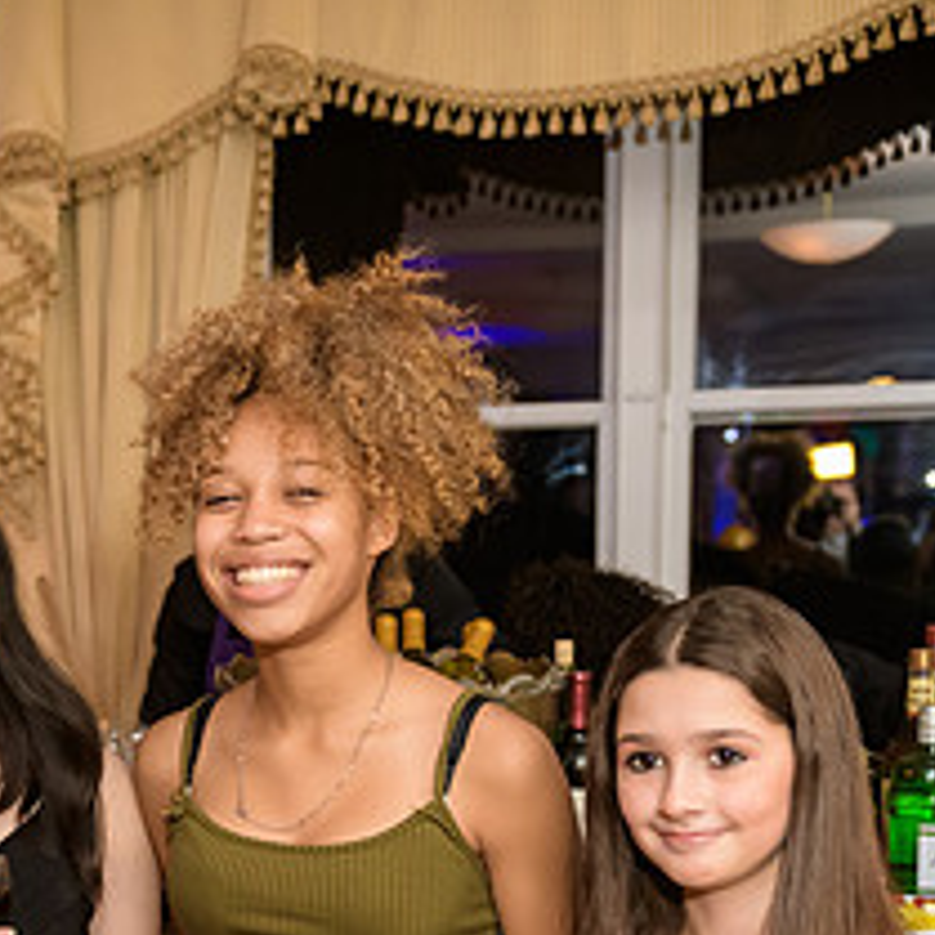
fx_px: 2017
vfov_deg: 25.4
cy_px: 808
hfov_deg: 25.7
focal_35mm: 66
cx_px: 197
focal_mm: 28
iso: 1250
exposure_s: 1/125
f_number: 3.2
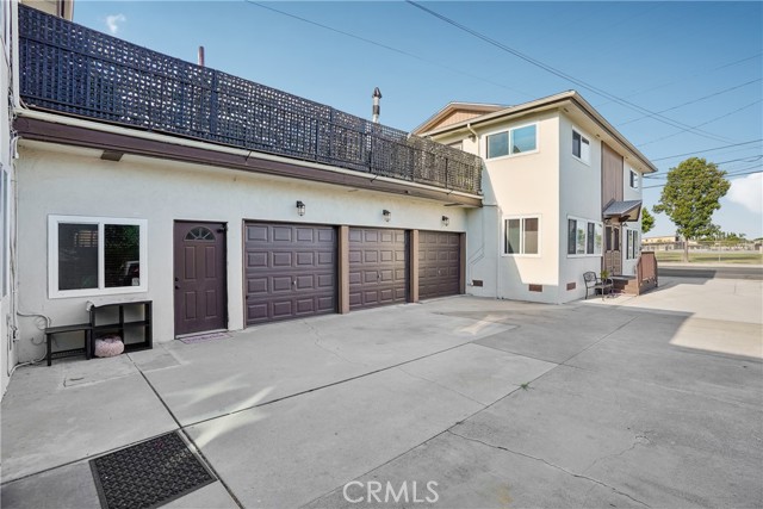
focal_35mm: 16
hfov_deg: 96.7
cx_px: 382
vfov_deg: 73.8
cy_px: 254
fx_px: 339
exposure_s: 1/200
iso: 400
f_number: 8
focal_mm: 16
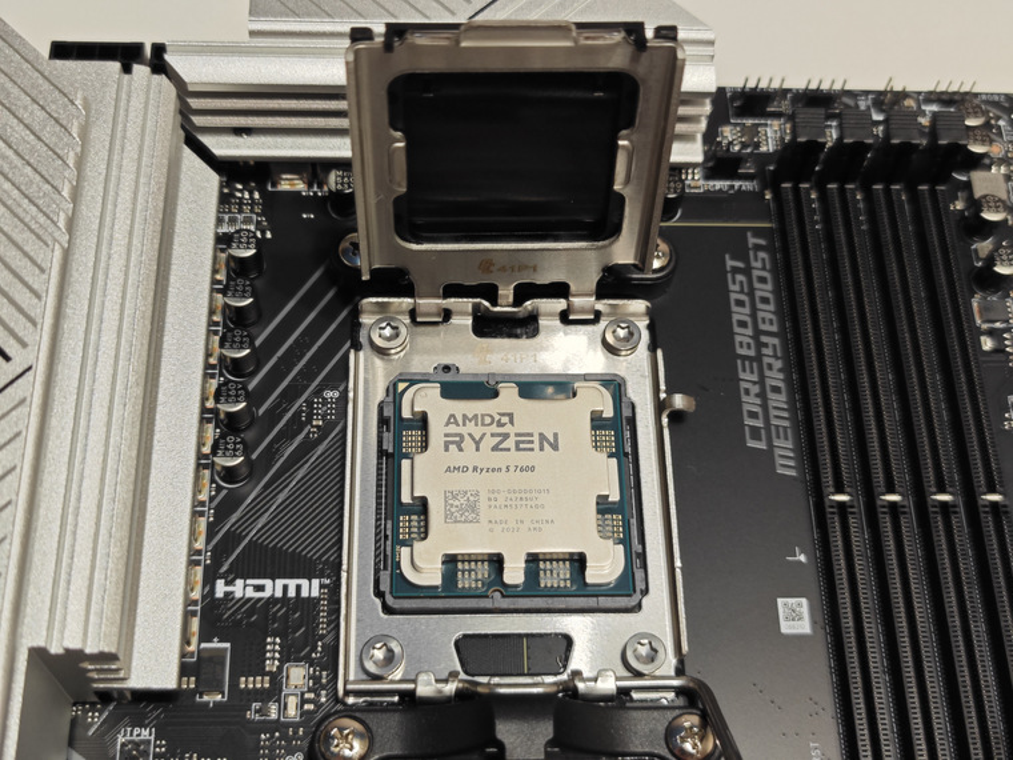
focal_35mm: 46
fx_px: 1346
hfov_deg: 41.2
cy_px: 380
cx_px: 506
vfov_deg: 31.5
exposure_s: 1/50
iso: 500
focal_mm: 8.7
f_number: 1.9
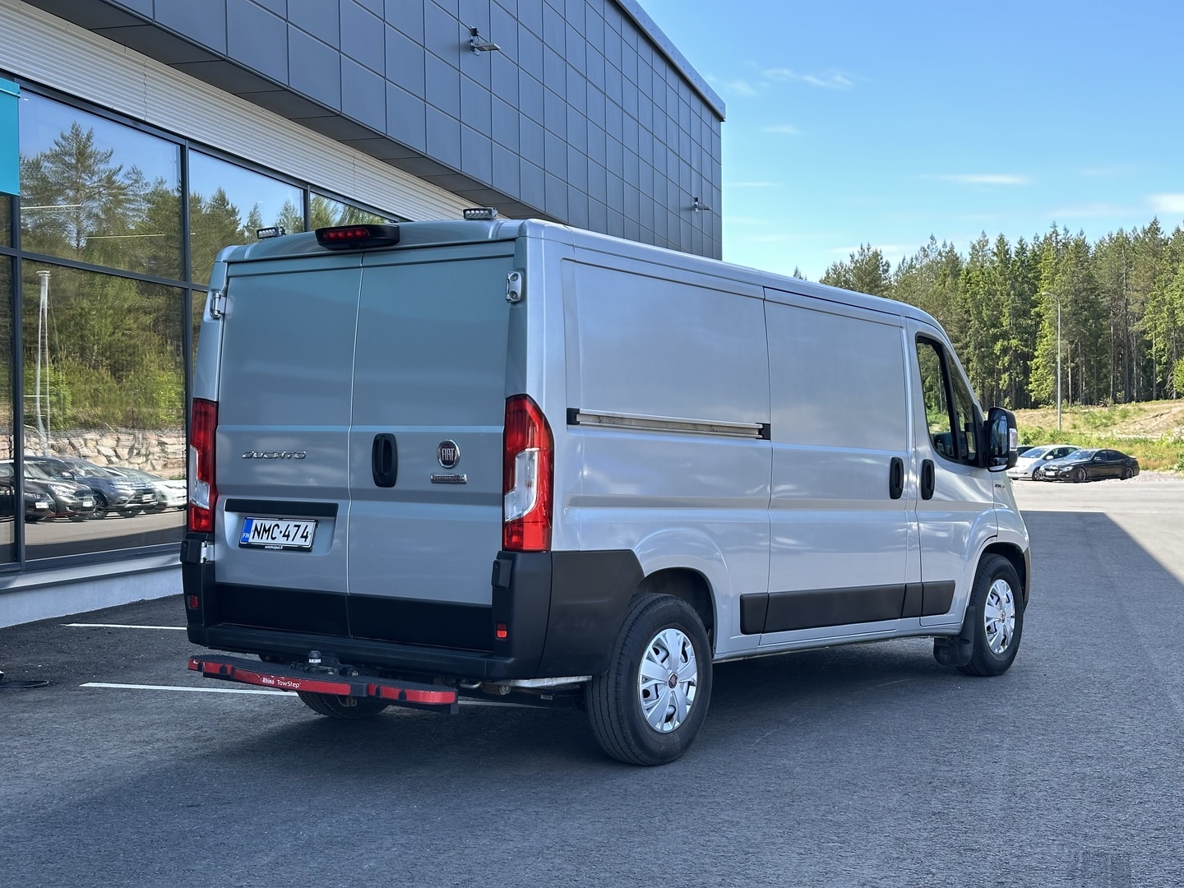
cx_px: 592
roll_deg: +1.0
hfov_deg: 39.7
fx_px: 1642
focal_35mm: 48
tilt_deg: +0.8
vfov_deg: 30.3
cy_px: 444
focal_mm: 6.86
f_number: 1.78
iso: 64
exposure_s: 1/448
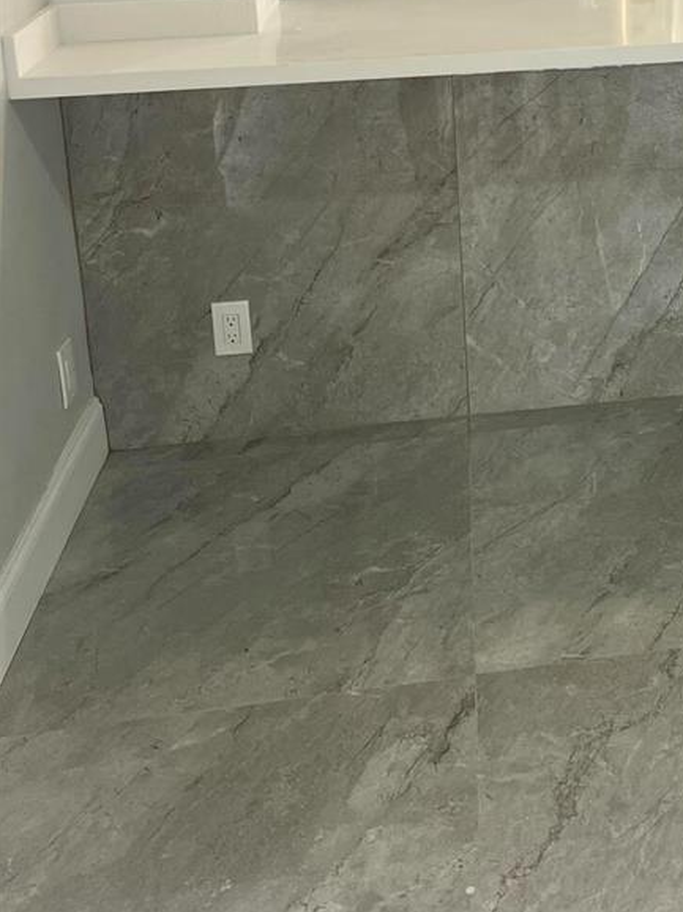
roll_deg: +1.7
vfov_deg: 32.9
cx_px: 708
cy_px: 17
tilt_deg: -12.0
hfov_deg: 25.5
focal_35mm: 54
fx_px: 1422
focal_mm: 5.1
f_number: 1.6
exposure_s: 1/120
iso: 125
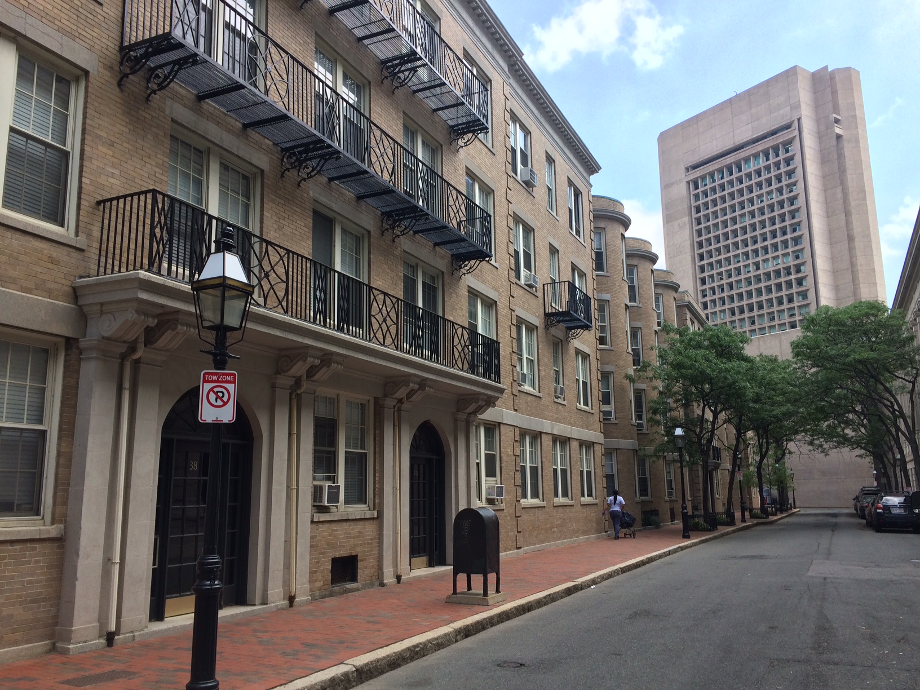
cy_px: 345
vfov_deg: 48.2
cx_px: 460
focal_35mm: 29
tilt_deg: +7.5
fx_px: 771
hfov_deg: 61.7
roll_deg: +1.7
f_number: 2.2
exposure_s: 1/733
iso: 32
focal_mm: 4.15
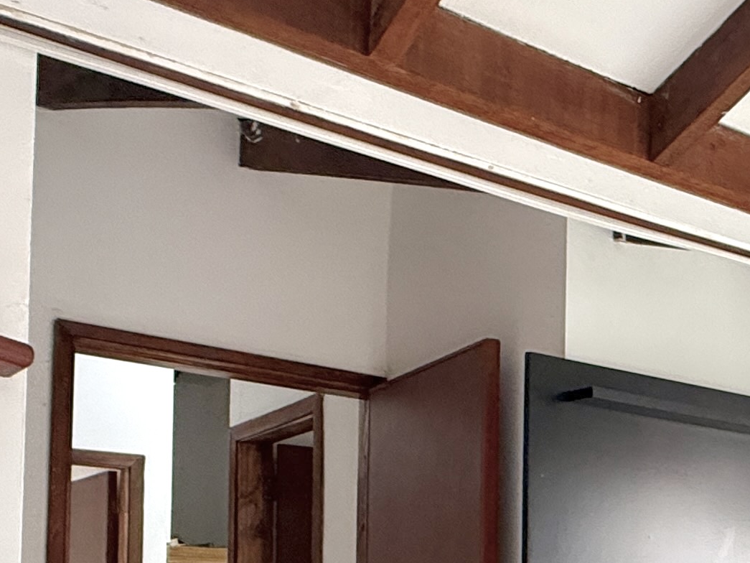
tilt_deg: +1.7
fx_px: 1170
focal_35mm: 54
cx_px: 810
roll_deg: -0.5
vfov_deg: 25.2
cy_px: 608
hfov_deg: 31.8
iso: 320
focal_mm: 2.22
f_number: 2.2
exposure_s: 1/66
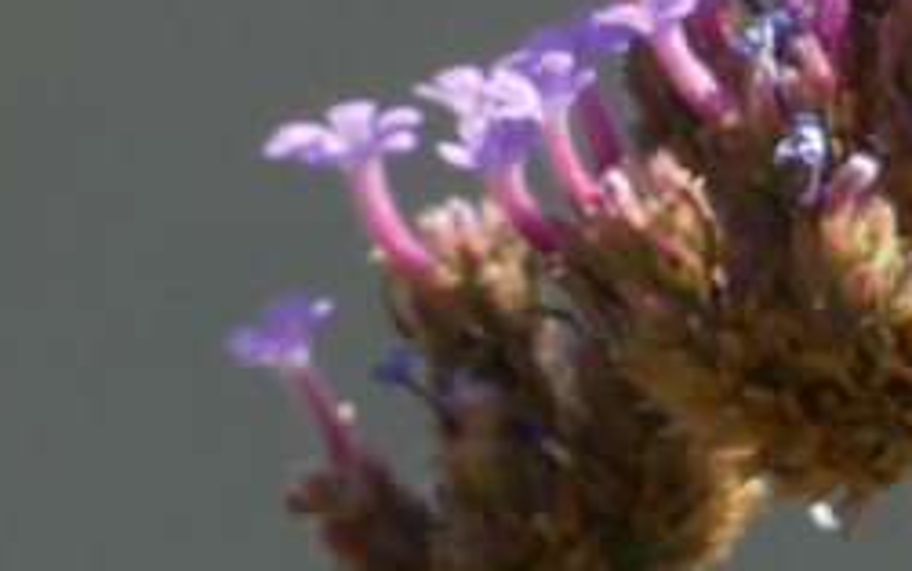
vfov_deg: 0.9
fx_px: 38360
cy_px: -564
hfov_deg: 1.4
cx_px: 1161
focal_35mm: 1543
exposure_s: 1/100
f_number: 5.6
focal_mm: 76.7
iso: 100
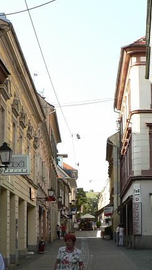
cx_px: 110
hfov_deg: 16.3
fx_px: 529
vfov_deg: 28.5
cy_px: 165
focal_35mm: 74
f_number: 4
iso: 80
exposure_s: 1/200
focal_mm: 6
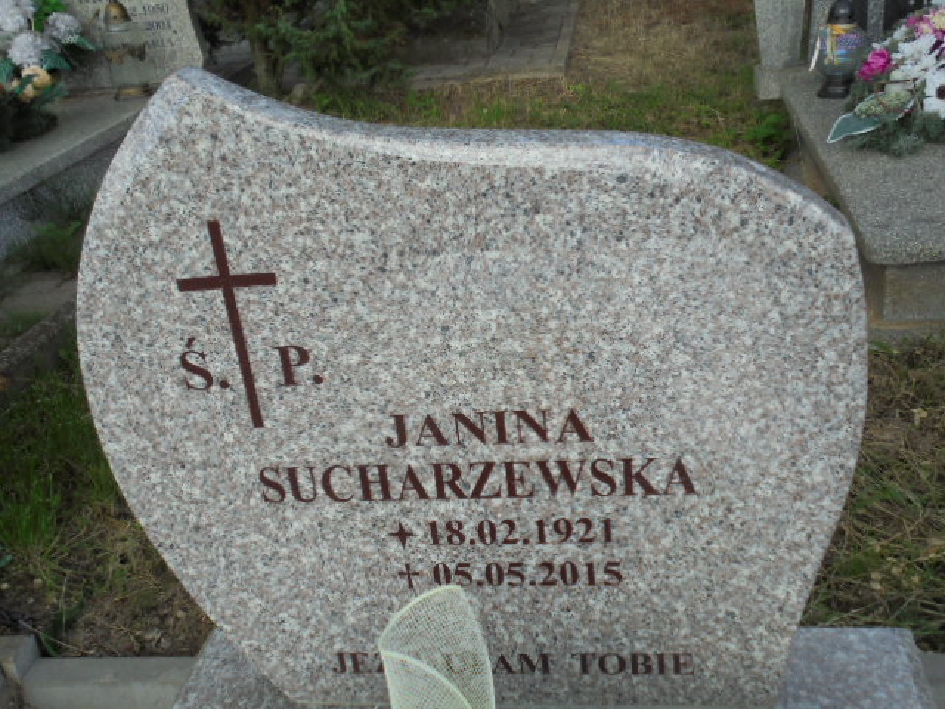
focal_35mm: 38
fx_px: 1037
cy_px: 354
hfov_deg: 49.0
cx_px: 472
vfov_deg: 37.7
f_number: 4.2
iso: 100
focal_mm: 6.9
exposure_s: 1/320
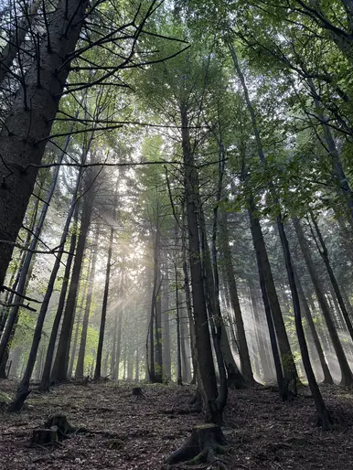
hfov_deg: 49.7
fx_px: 380
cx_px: 158
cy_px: 253
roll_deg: -0.5
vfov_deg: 63.3
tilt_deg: +40.6
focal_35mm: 28
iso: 200
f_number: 1.78
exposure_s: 1/119
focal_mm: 6.76
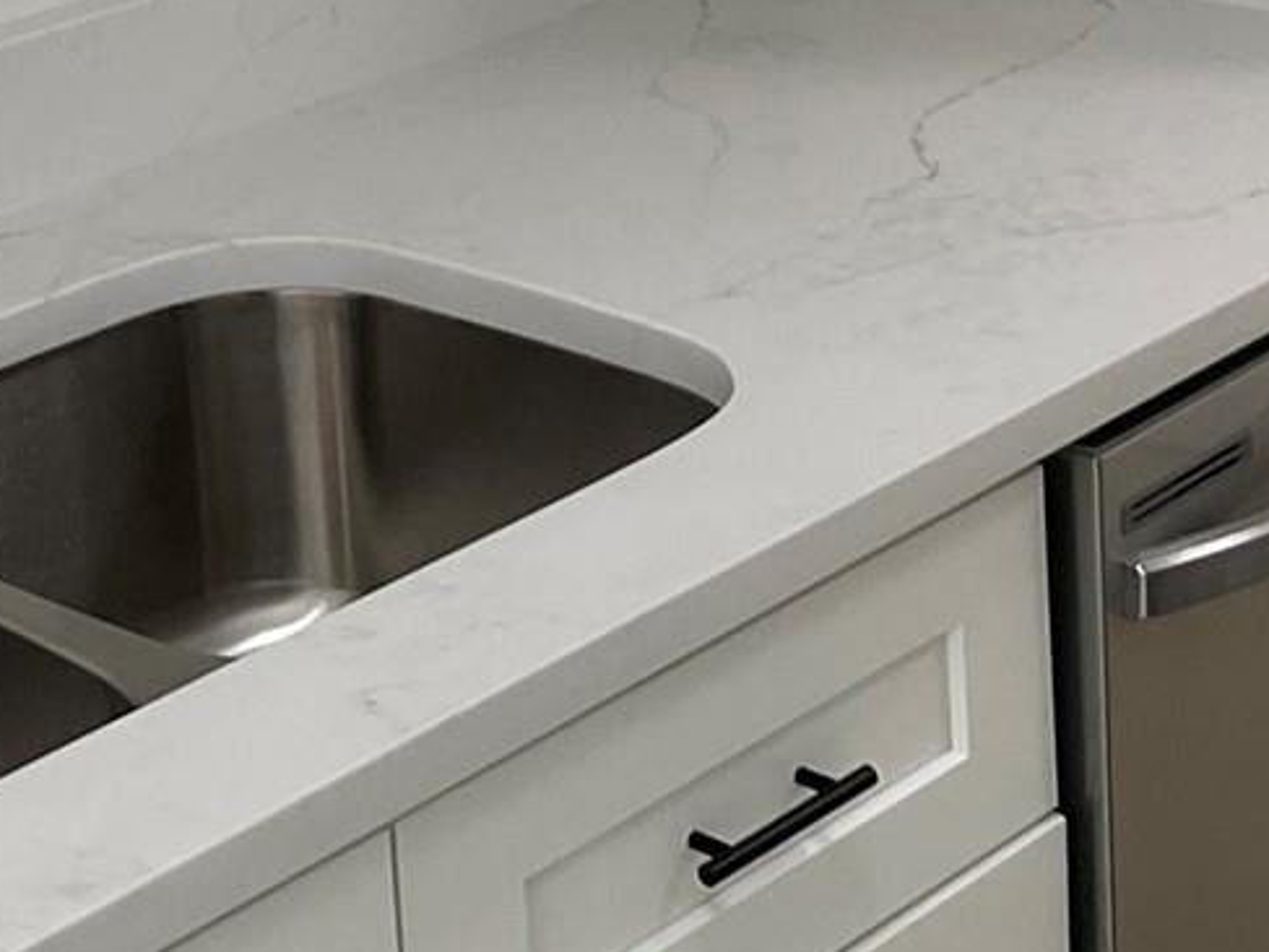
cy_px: -302
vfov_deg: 14.8
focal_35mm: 95
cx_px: 252
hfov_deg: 20.4
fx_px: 3483
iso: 32
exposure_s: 1/120
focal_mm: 3
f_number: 1.8
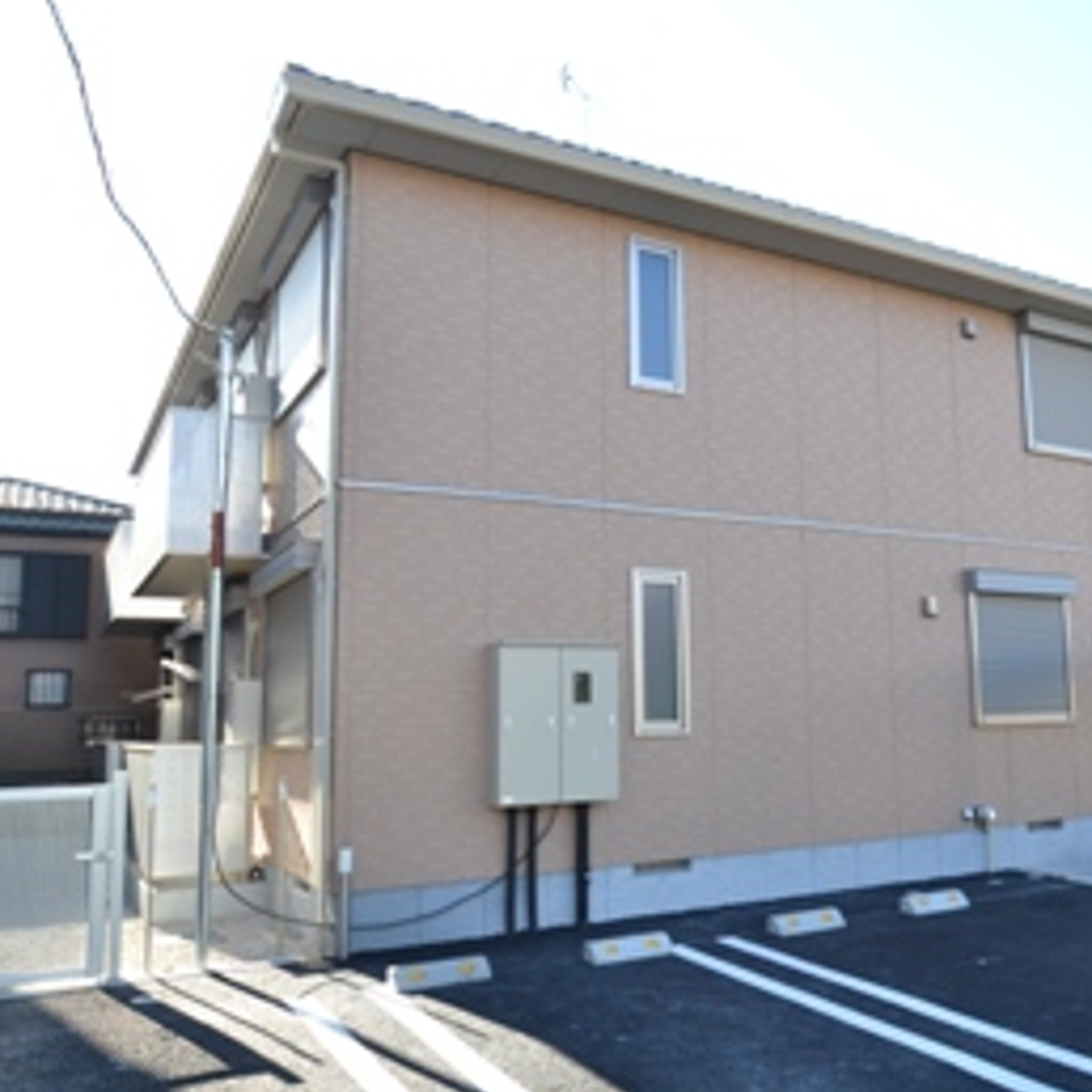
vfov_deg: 54.6
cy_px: 557
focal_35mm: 30
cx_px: 753
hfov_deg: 53.2
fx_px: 1059
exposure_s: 1/160
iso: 200
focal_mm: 15
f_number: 6.3
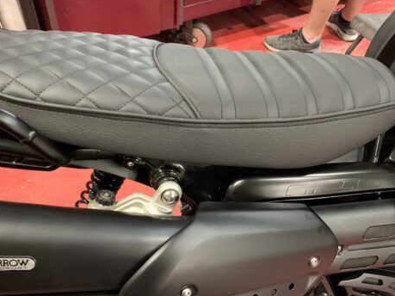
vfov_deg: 41.5
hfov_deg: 53.5
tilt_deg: -49.6
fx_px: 388
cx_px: 156
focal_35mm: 34
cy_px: 181
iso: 400
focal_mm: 4.25
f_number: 1.8
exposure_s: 1/30
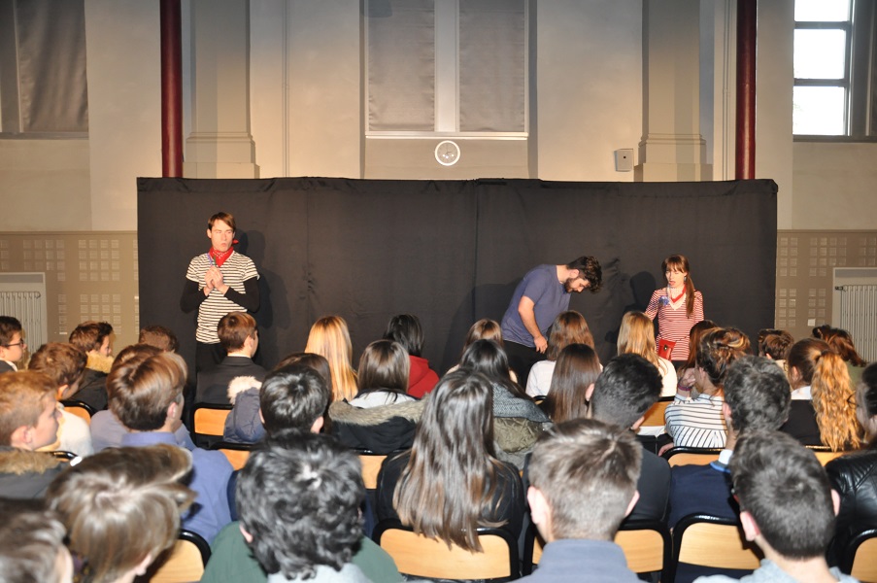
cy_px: 292
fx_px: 767
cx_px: 438
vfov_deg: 41.6
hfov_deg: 59.5
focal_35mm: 32
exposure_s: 1/60
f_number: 3.8
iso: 800
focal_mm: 21
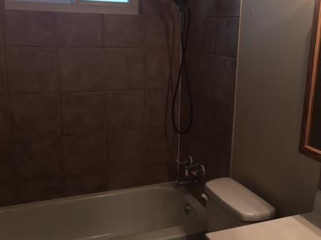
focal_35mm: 42
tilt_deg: -14.1
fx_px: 389
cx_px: 193
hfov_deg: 44.6
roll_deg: -2.4
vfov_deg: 34.3
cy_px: 119
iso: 25
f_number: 2.2
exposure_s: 1/58
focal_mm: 4.15
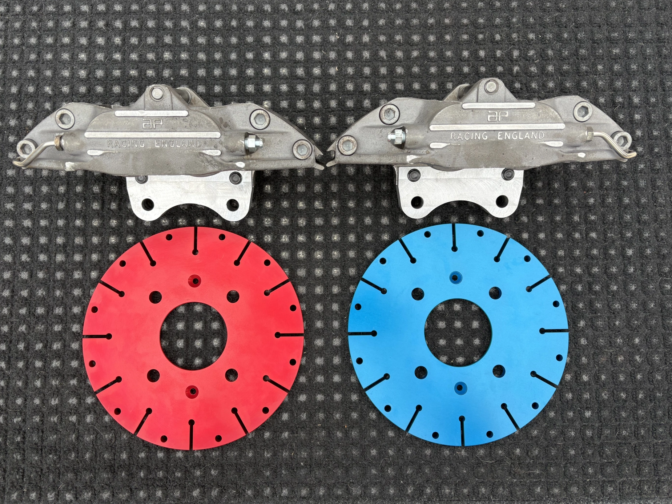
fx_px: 524
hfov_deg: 65.3
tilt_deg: -82.7
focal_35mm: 27
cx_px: 327
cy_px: 243
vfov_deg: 51.3
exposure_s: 1/346
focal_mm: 5.96
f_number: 1.6
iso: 50
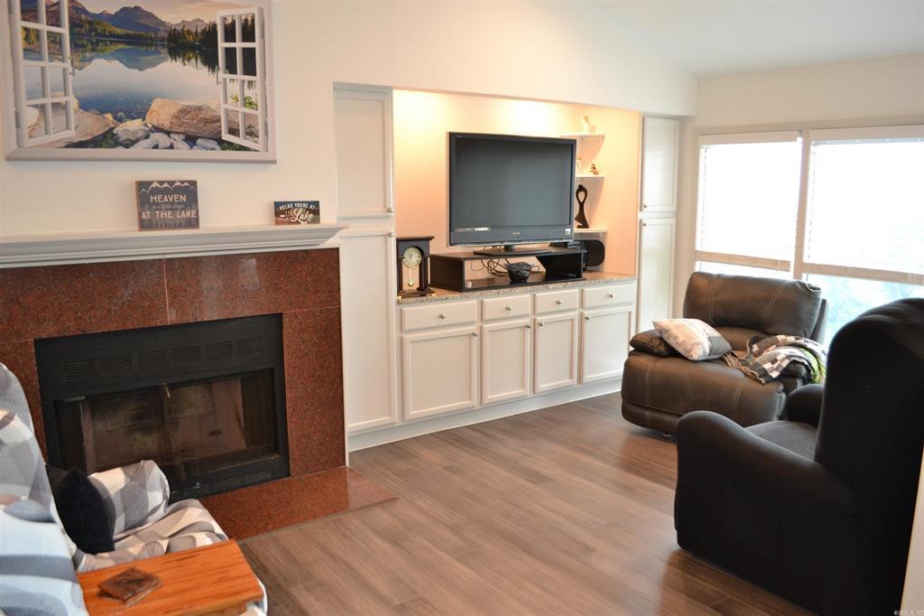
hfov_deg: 67.4
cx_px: 462
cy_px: 308
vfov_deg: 47.9
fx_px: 693
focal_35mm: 27
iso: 800
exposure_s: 1/60
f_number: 3.5
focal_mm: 18
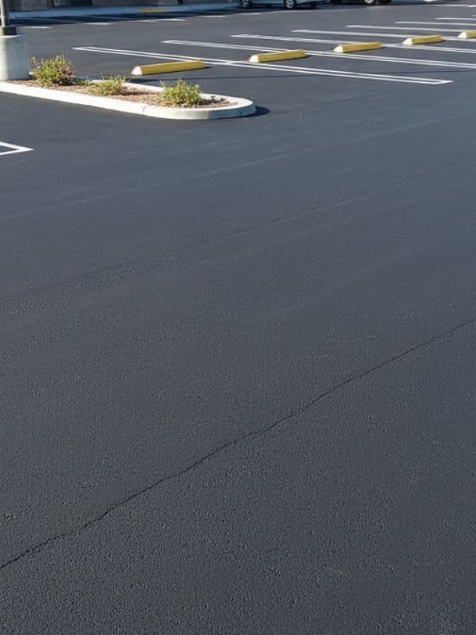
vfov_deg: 51.9
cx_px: 329
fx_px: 623
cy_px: 170
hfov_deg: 41.1
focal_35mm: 34
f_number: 1.8
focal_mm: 6.4
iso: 234
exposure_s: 1/976
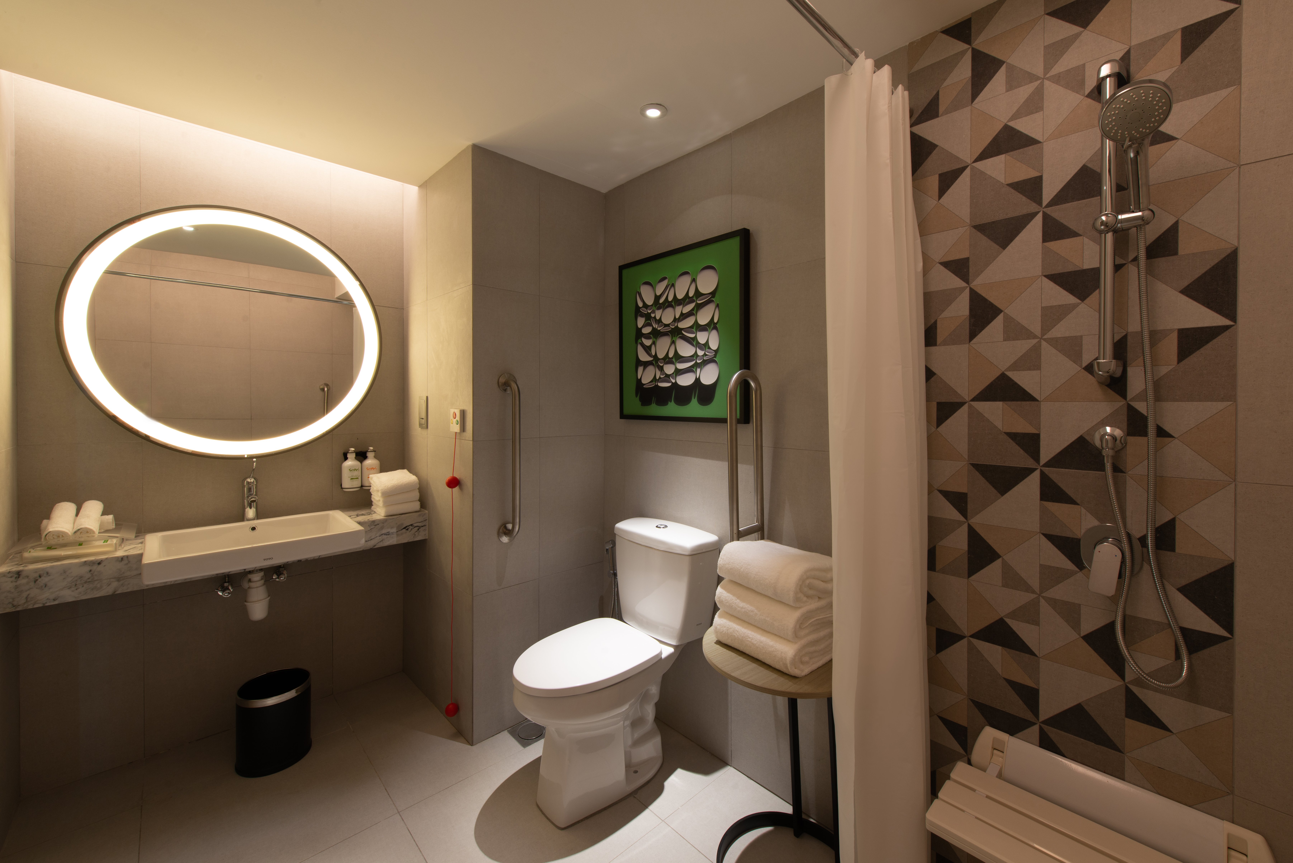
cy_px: 432
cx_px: 646
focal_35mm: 14
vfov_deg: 81.2
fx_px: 503
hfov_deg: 104.2
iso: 160
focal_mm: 14
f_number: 11
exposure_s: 1
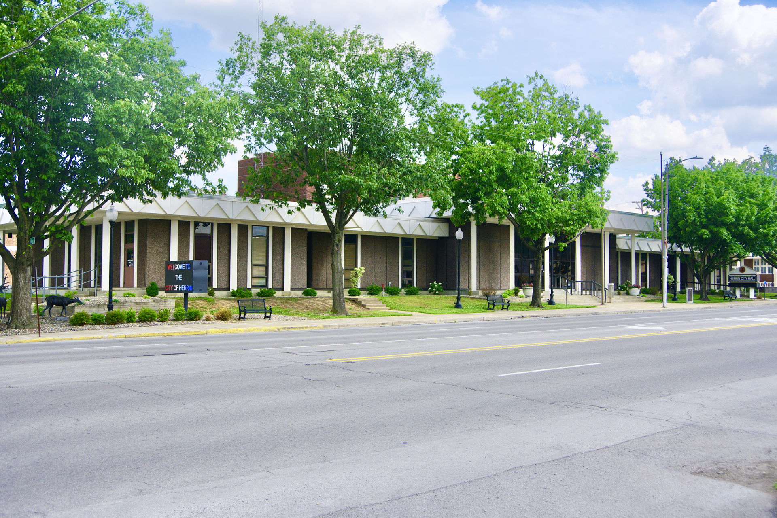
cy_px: 259
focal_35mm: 36
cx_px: 388
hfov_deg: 53.1
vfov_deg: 36.9
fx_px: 777
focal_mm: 24
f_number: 4.5
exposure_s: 1/250
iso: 200
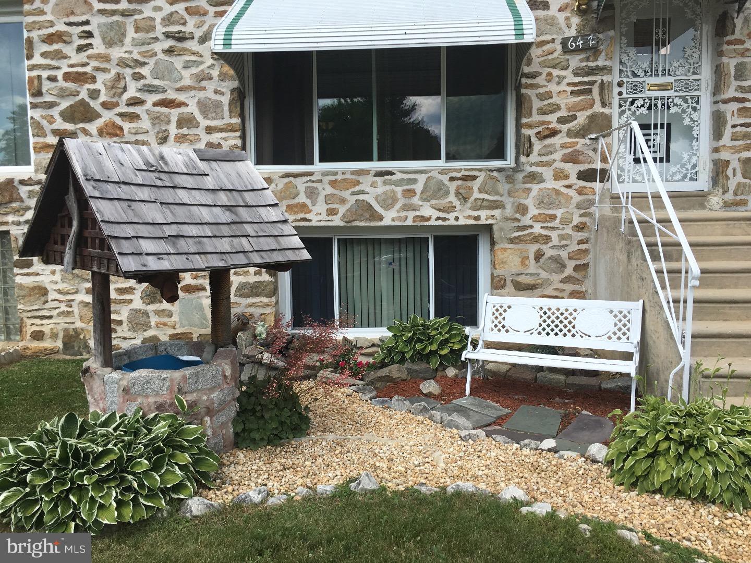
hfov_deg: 61.7
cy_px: 282
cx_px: 376
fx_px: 629
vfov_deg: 48.2
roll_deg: +0.9
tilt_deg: -4.9
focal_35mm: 29
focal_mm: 4.15
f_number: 2.2
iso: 25
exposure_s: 1/777
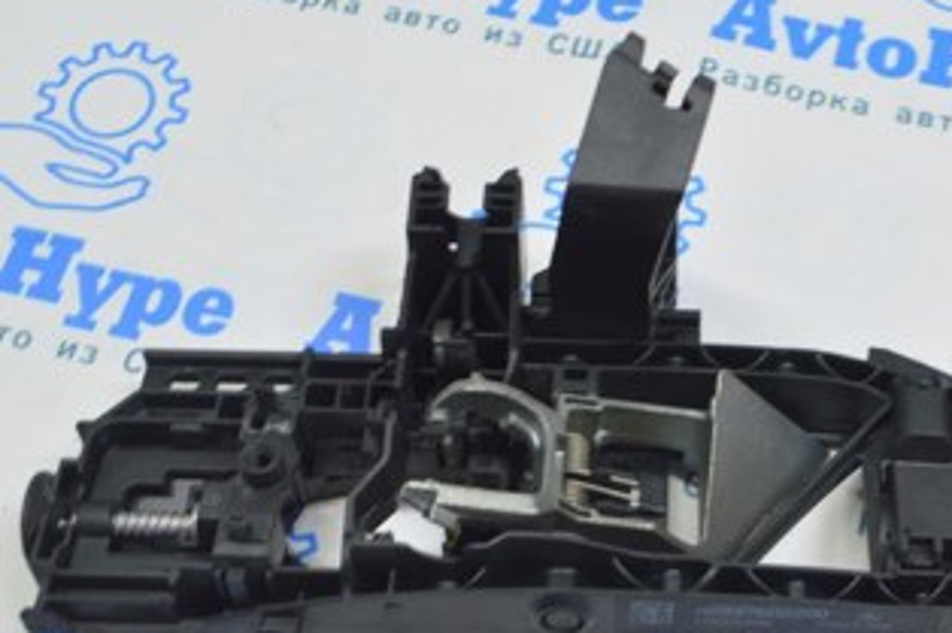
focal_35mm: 55
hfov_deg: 36.1
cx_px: 582
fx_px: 1454
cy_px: 513
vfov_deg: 24.2
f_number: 5.6
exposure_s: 1/20
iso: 400
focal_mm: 18
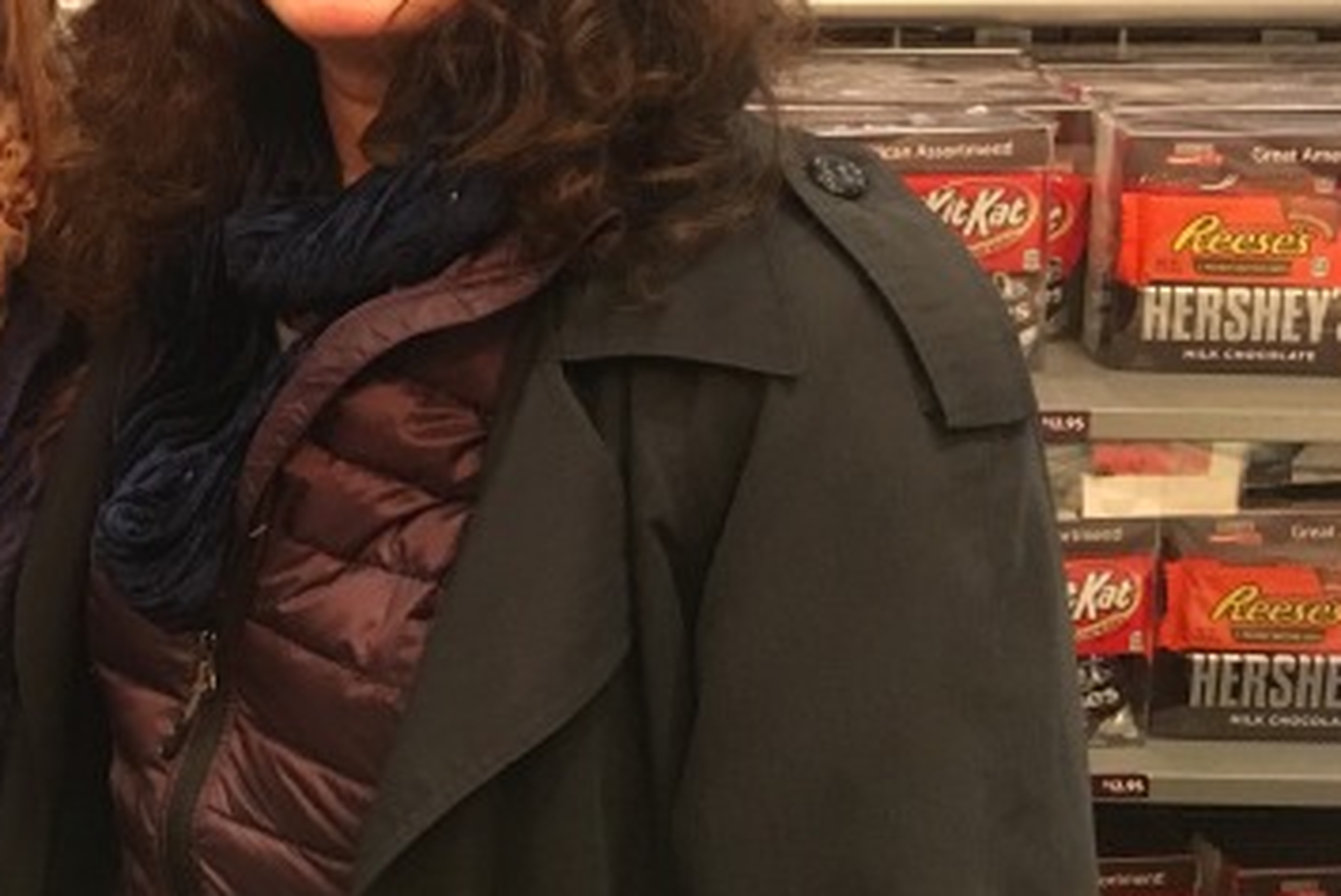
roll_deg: +0.8
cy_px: -83
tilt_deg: -8.0
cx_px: -147
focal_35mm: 68
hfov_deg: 27.1
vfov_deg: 19.2
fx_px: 2534
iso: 200
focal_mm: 4.15
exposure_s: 1/15
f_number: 2.2
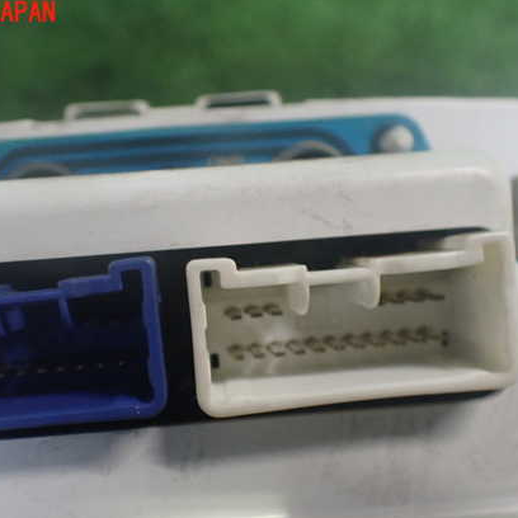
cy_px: 283
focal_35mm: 39
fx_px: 660
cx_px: 206
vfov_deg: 42.8
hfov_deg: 42.6
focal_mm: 5.4
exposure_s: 1/125
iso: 800
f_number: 2.3
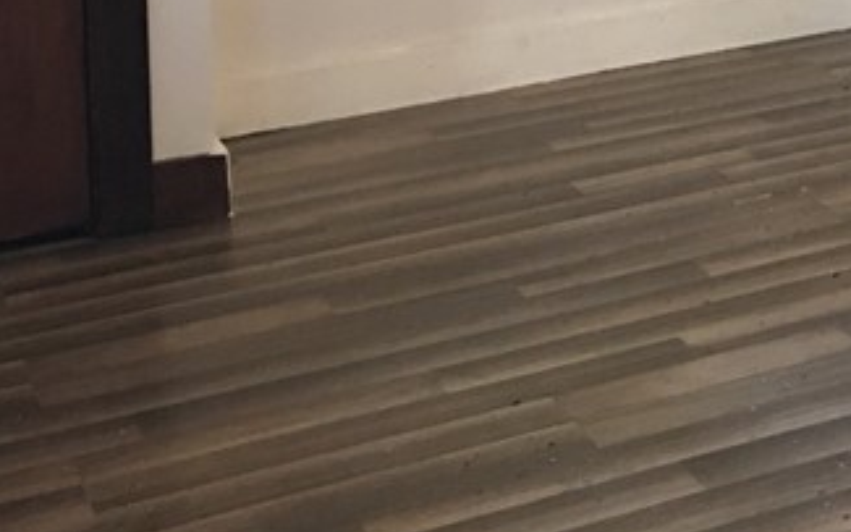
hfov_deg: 20.2
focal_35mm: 97
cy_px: -435
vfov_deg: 12.3
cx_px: 1003
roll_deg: +0.5
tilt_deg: -1.2
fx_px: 2249
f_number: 2.2
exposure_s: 1/10
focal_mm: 4.15
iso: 80
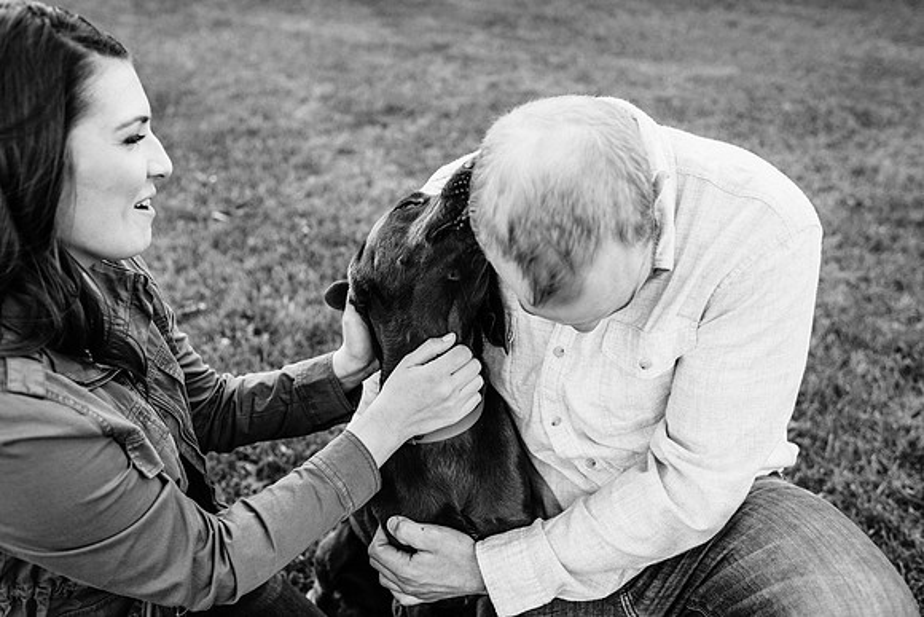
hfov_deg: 54.4
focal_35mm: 35
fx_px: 899
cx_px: 462
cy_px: 308
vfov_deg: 37.9
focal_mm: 35
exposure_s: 1/640
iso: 200
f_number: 3.2
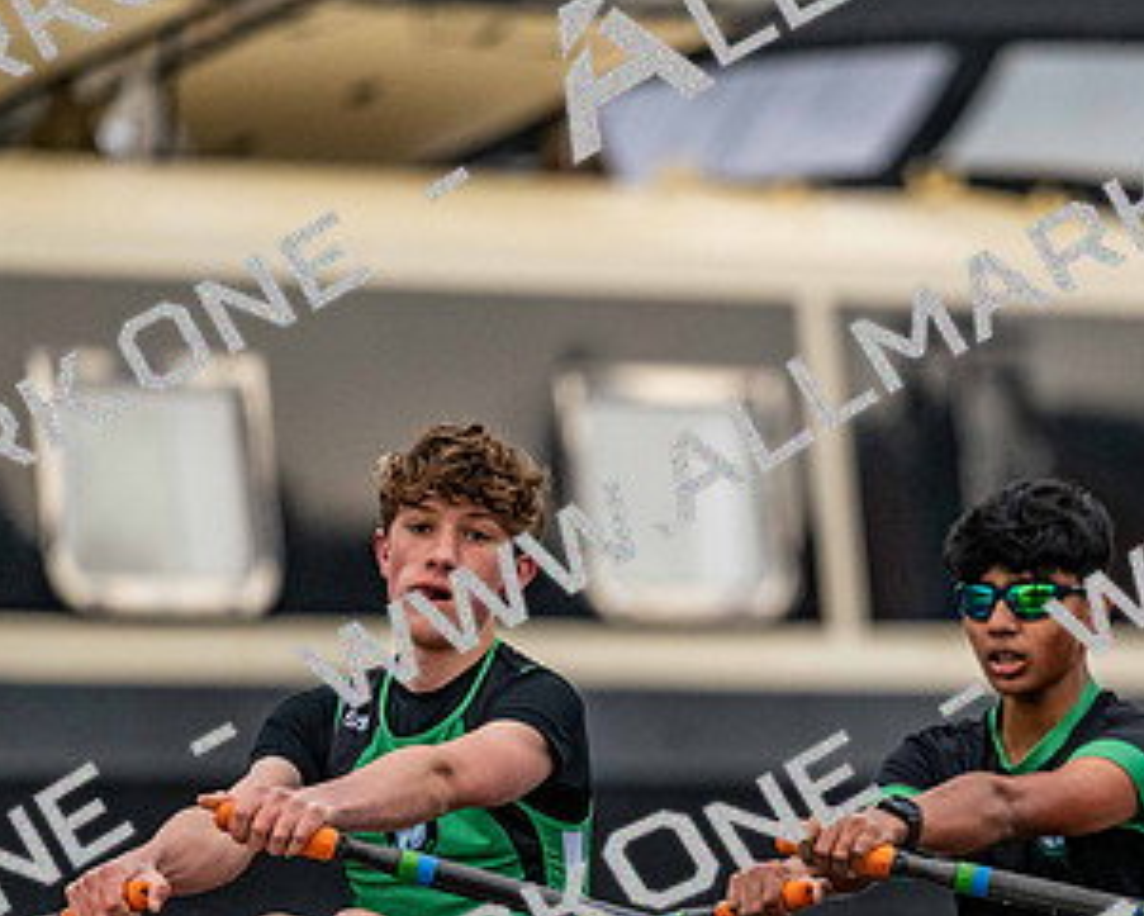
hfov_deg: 2.7
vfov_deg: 2.1
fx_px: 24487
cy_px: 720
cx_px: 768
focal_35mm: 723
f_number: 4.5
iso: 3600
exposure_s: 1/2000
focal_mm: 400
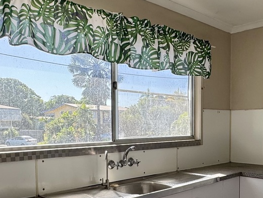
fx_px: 304
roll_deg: +0.8
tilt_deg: -3.0
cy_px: 141
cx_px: 137
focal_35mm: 40
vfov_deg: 35.4
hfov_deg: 46.8
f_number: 2.2
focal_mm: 2.22
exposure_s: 1/304
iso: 40
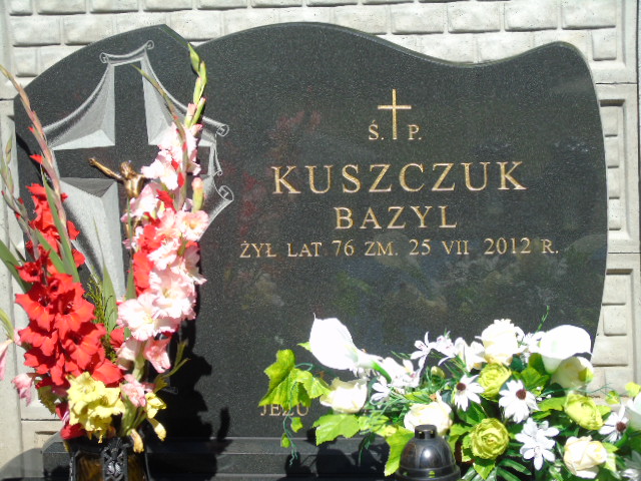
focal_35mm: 124
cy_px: 240
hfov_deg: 15.9
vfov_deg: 12.0
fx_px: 2296
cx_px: 320
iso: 80
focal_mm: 22
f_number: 4.6
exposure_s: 1/320
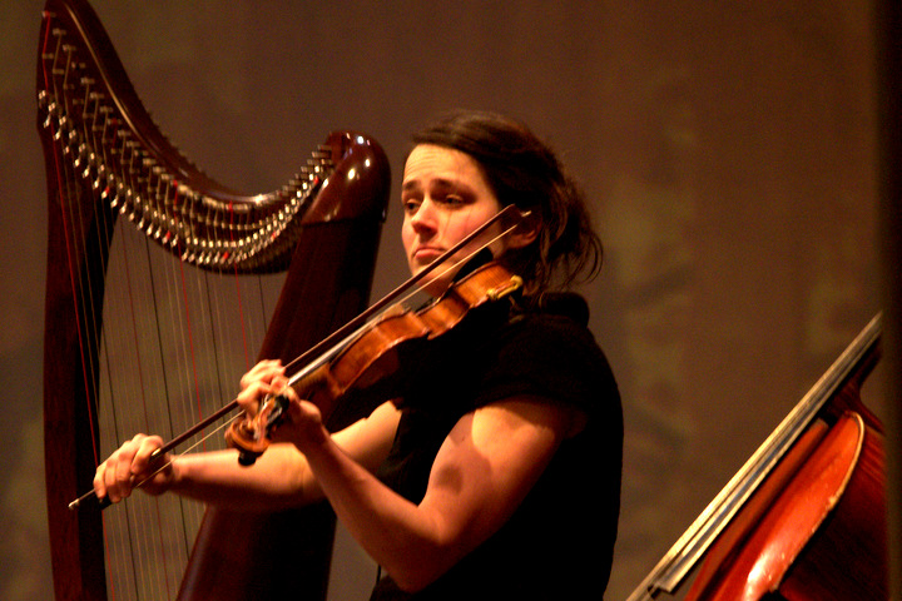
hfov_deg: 6.9
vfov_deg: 4.6
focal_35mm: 300
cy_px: 300
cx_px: 451
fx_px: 7516
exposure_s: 1/80
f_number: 2.8
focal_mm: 200
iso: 1400
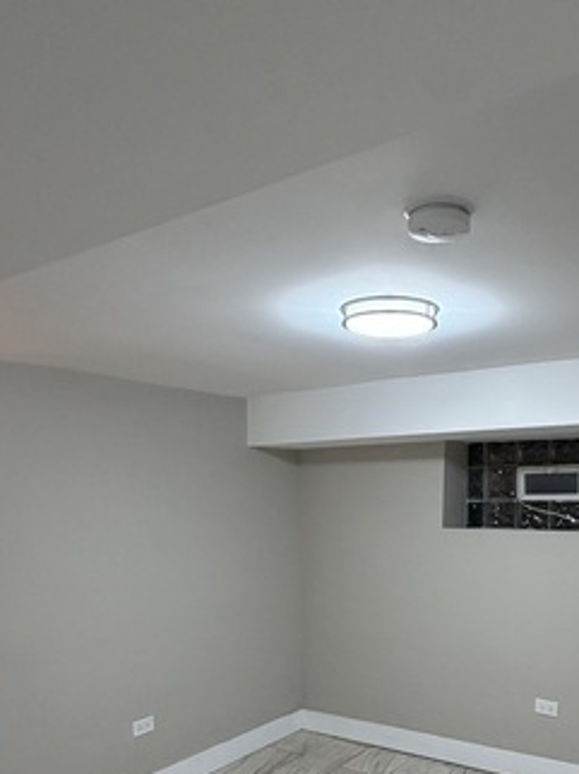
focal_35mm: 29
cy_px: 552
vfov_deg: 59.4
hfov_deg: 47.4
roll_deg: -0.2
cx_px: 384
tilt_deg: -3.3
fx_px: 648
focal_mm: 2.22
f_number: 2.2
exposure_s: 1/60
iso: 200
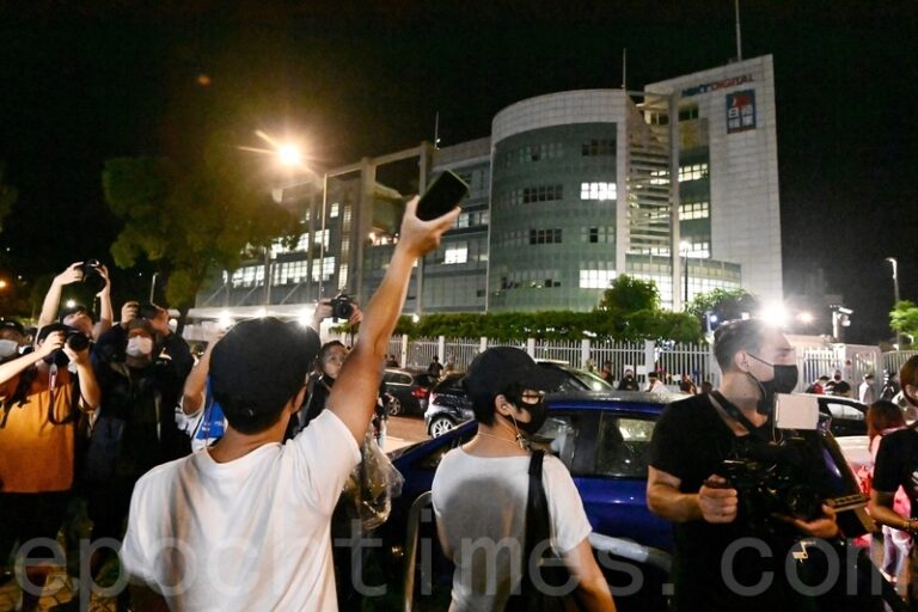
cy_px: 306
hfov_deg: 86.9
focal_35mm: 19
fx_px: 484
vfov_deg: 64.6
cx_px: 459
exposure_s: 1/125
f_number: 6.3
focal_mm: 19
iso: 57600
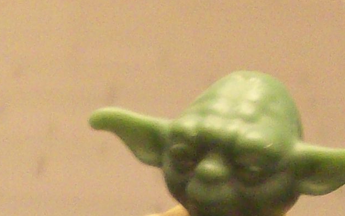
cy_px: 391
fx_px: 1795
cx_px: 121
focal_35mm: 191
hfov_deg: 11.0
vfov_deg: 6.7
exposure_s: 1/8
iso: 200
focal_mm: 6.2
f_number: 2.8
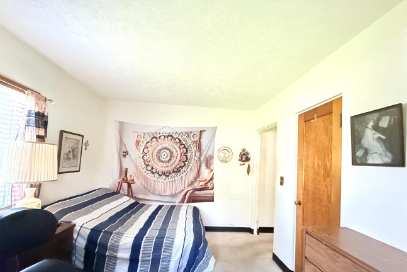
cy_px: 156
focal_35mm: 15
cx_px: 204
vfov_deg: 76.9
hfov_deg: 100.4
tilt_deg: +3.0
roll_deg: -2.6
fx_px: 170
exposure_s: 1/59
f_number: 2.2
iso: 1000
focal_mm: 2.22
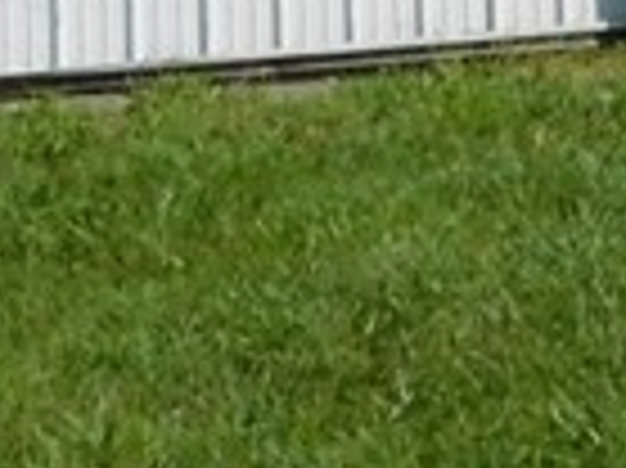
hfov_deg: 8.5
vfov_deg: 6.5
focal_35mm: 221
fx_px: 3993
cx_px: 1207
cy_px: -464
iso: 400
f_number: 6.4
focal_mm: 5.3
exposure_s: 1/1500
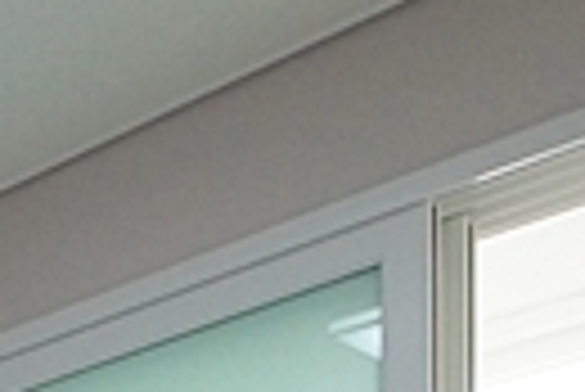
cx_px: -387
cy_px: 960
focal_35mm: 92
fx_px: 1497
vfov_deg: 11.9
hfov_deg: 18.5
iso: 1600
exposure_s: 1/400
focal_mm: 10
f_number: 5
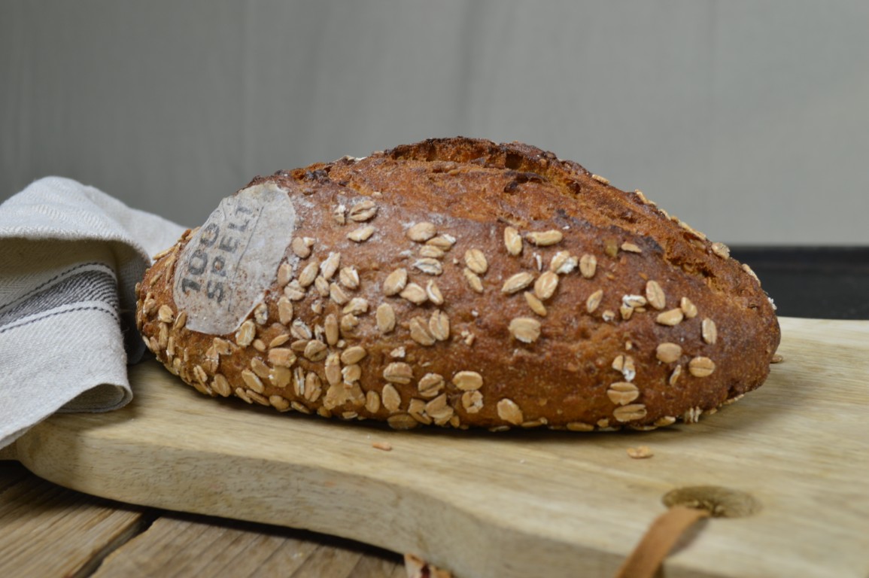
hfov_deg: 37.9
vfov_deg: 25.7
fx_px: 1266
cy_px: 289
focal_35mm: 52
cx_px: 434
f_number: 7.1
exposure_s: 1/5
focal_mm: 35
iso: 100
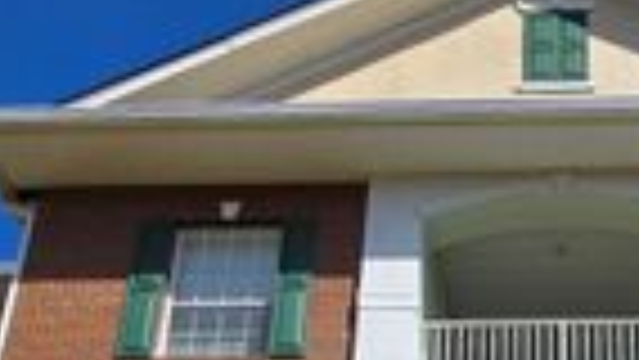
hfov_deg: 39.3
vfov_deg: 18.7
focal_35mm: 50
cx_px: 531
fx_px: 848
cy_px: 646
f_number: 2.2
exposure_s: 1/2693
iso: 50
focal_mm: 2.2
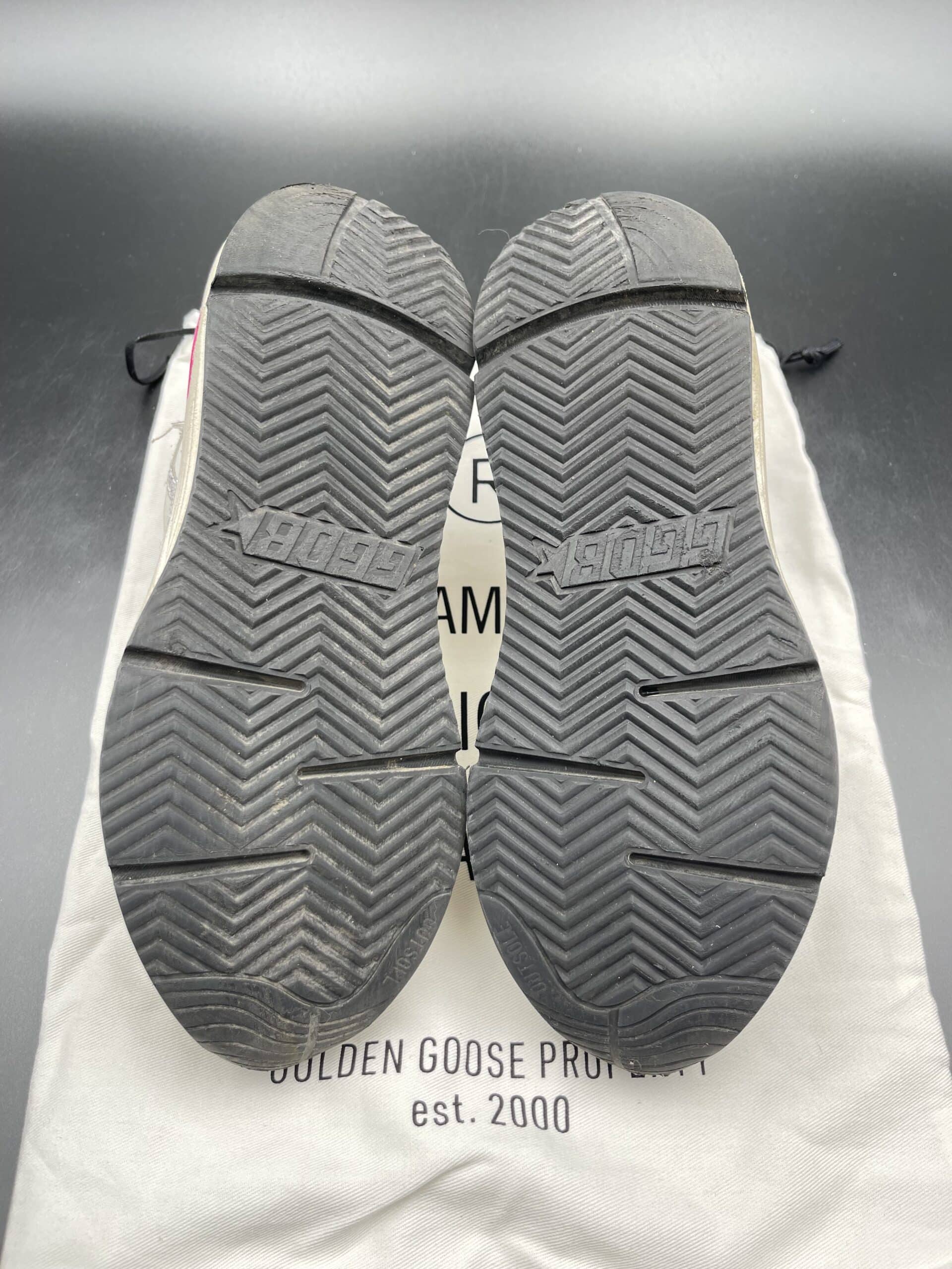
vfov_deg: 67.3
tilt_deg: -61.8
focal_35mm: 26
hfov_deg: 53.1
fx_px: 953
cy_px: 634
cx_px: 476
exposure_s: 1/100
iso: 40
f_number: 1.6
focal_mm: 5.1
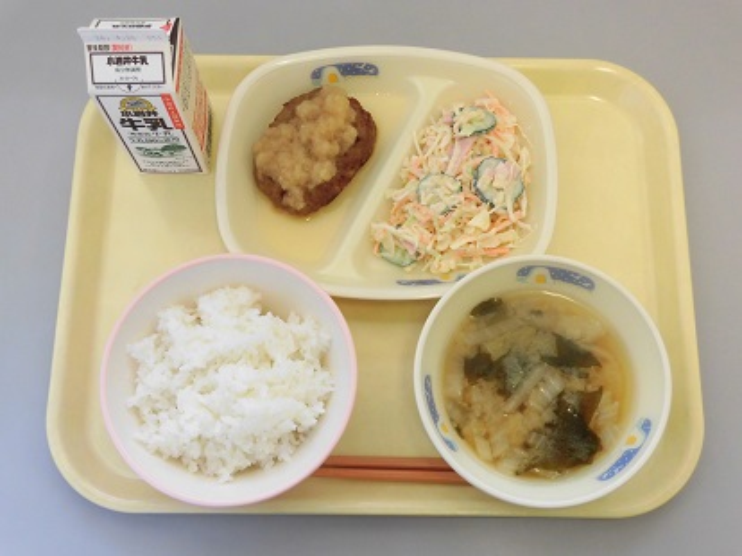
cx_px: 371
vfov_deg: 33.6
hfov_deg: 43.9
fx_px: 921
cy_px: 278
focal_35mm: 43
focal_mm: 7.72
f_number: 3.8
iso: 160
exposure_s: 1/60
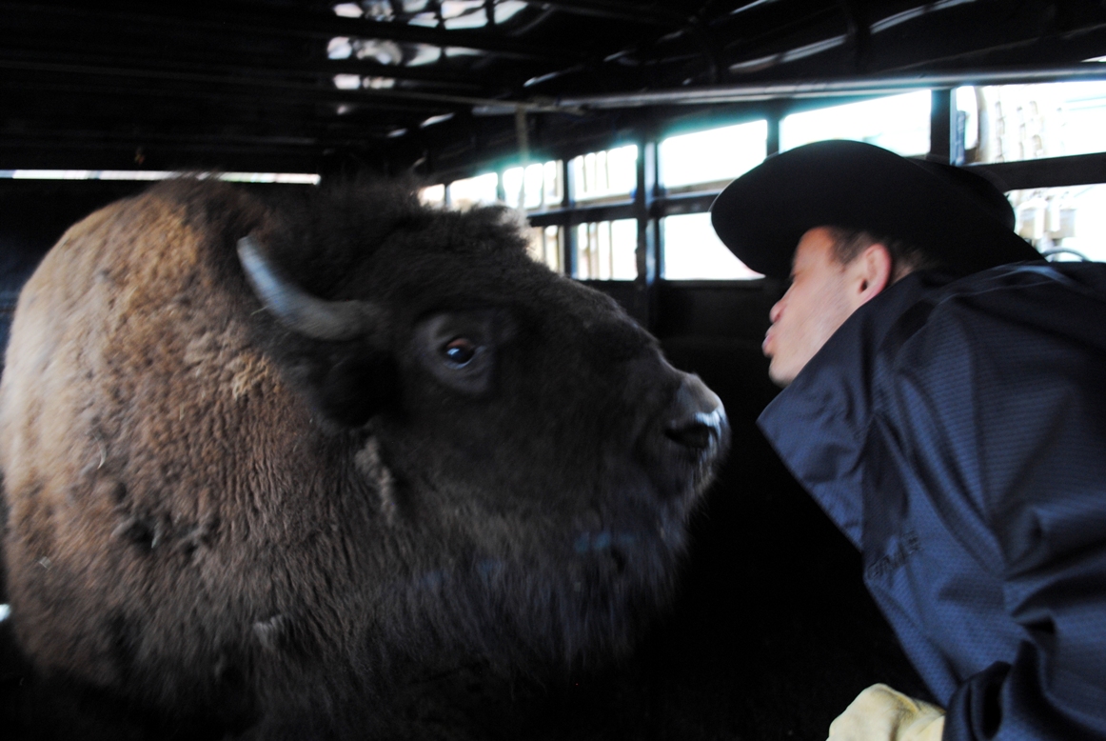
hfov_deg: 67.3
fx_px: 831
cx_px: 553
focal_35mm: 27
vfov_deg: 48.1
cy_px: 370
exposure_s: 1/8
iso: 400
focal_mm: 18
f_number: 3.5
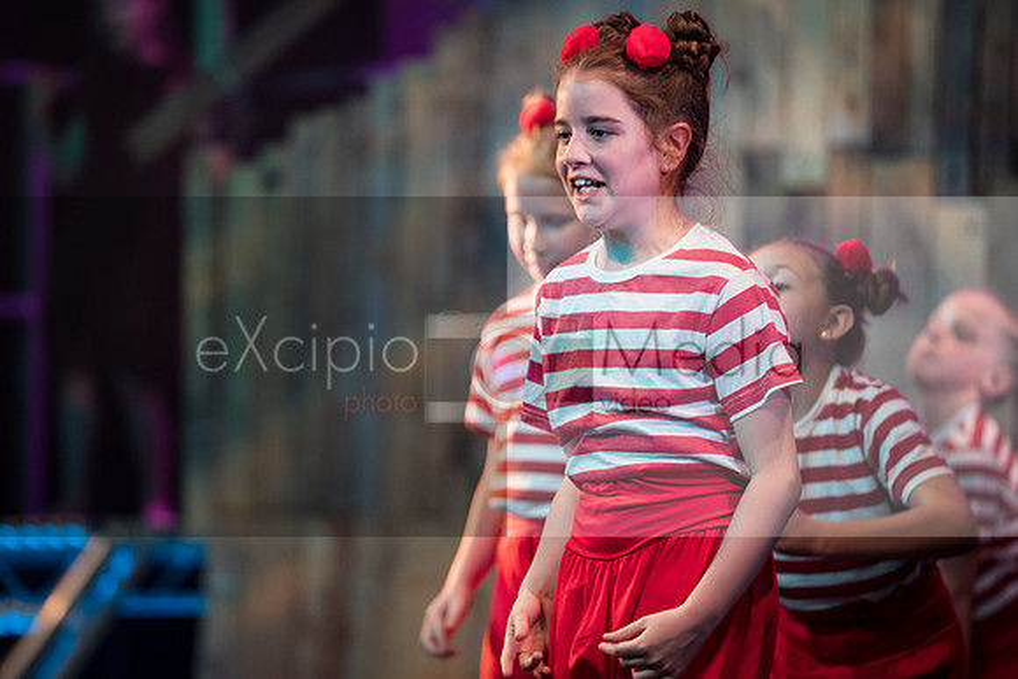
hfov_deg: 8.4
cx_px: 397
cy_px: 324
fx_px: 6933
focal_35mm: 245
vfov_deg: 5.6
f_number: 2.8
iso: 2000
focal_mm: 198
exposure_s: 1/200
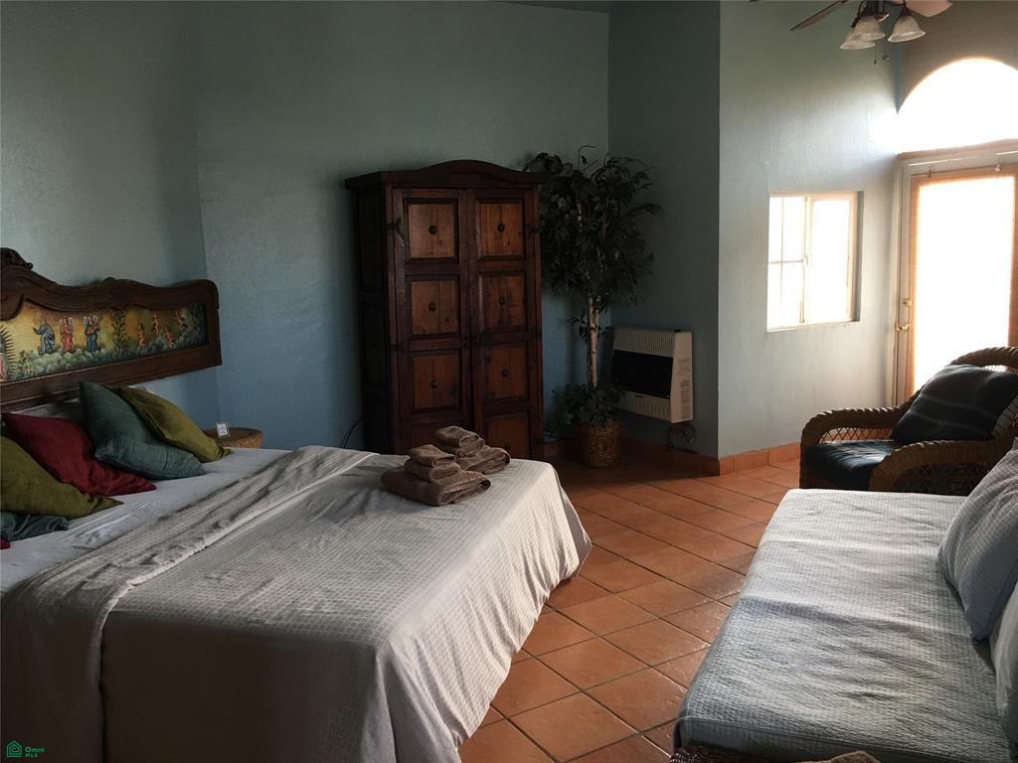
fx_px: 853
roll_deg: +2.2
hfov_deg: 61.7
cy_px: 382
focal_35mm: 29
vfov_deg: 48.2
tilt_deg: -8.0
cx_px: 509
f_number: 2.2
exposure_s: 1/15
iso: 32
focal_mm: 4.15
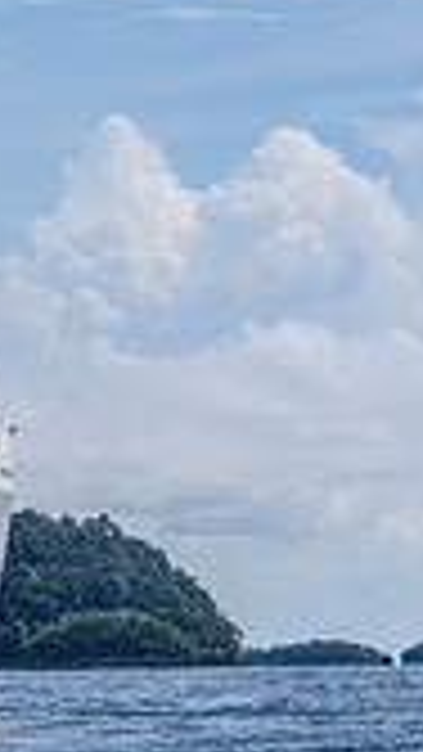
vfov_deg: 8.4
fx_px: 5062
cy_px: 11
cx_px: -747
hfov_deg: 4.6
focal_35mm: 254
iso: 100
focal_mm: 70
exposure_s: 1/800
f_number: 5.6
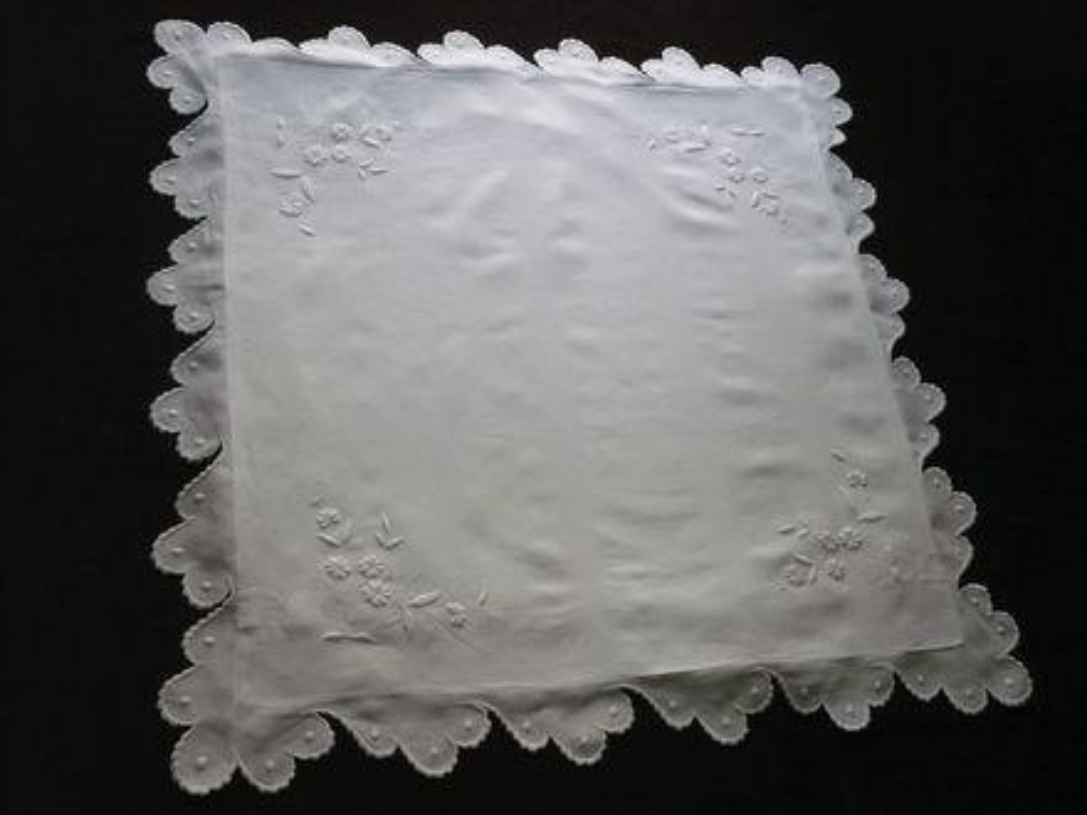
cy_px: 408
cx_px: 544
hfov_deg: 52.6
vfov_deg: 40.7
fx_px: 1099
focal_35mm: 35
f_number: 2.8
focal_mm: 5.8
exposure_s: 1/400
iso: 400
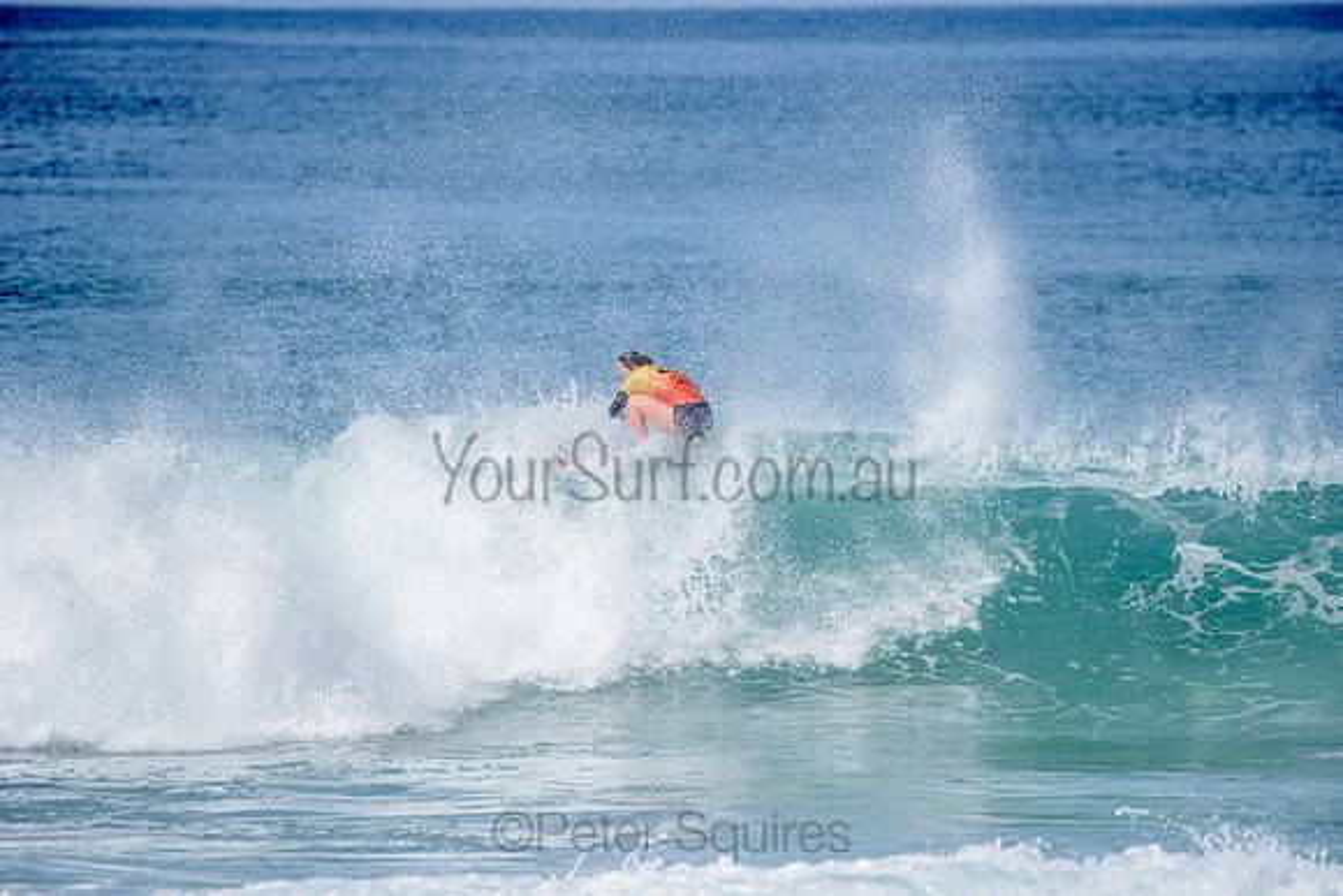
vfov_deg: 2.8
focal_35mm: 500
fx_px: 18656
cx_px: 672
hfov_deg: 4.1
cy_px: 448
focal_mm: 500
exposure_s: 1/2500
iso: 250
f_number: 6.3
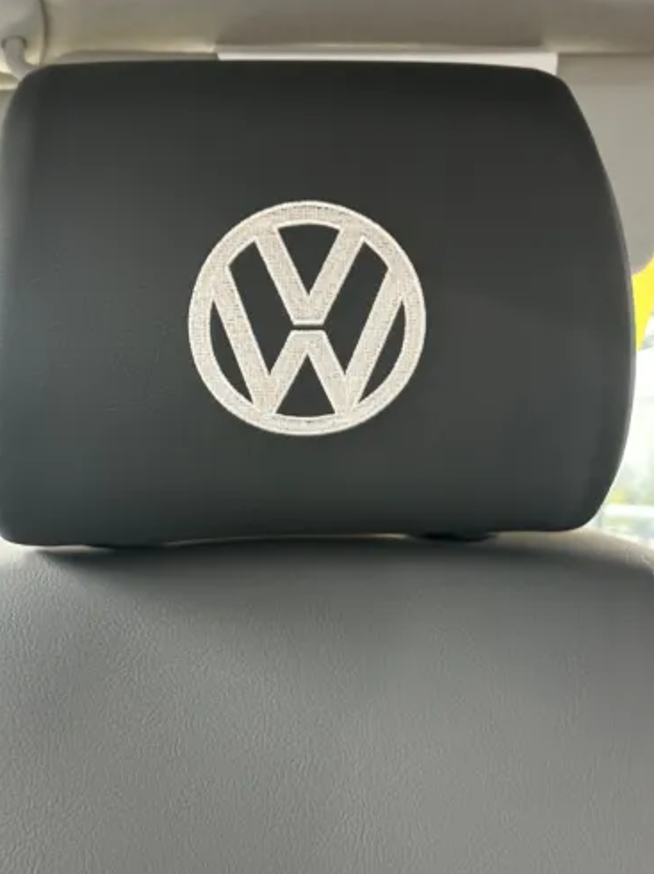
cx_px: 323
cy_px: 437
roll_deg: +0.9
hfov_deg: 29.7
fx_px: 1235
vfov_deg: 38.9
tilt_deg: +0.1
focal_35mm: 49
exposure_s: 1/25
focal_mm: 6.86
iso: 640
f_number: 1.78
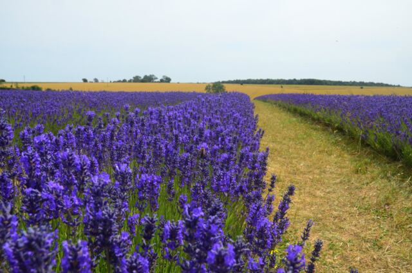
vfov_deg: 39.7
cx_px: 206
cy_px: 136
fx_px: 377
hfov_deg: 57.4
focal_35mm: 33
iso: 1250
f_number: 16
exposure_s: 1/800
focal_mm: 22
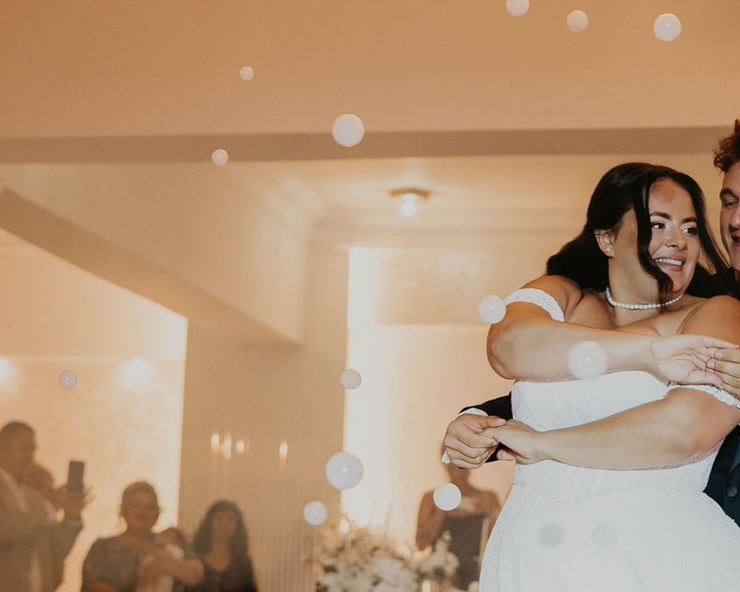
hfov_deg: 19.6
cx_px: 426
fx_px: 2146
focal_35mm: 98
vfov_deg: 15.7
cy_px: 176
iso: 1000
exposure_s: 1/400
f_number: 2.2
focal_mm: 35
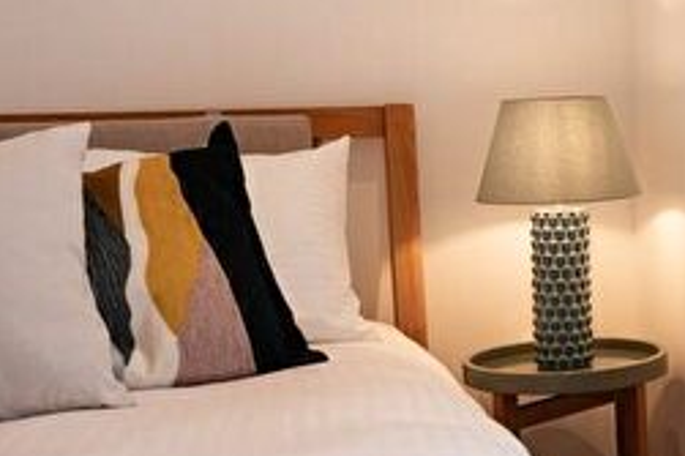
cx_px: 903
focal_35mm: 67
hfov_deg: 25.6
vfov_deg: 20.2
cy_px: 130
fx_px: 1274
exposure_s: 1/15
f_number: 9
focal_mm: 24
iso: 400
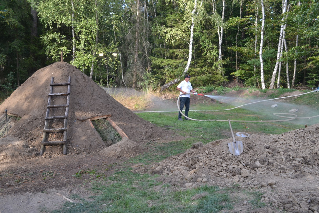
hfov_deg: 53.1
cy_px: 106
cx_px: 160
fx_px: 319
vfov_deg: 36.9
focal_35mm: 36
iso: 400
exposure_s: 1/125
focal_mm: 24
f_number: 5.6
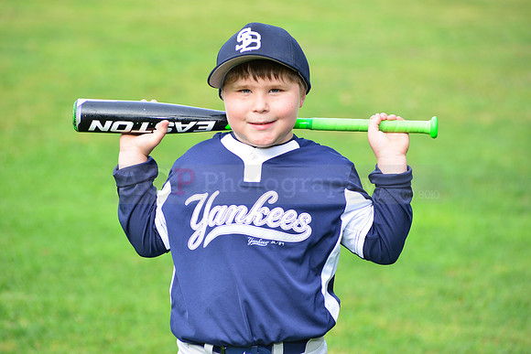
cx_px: 266
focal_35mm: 160
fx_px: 2360
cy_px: 177
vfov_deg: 8.6
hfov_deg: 12.8
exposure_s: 1/200
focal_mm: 160
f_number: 5.6
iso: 320
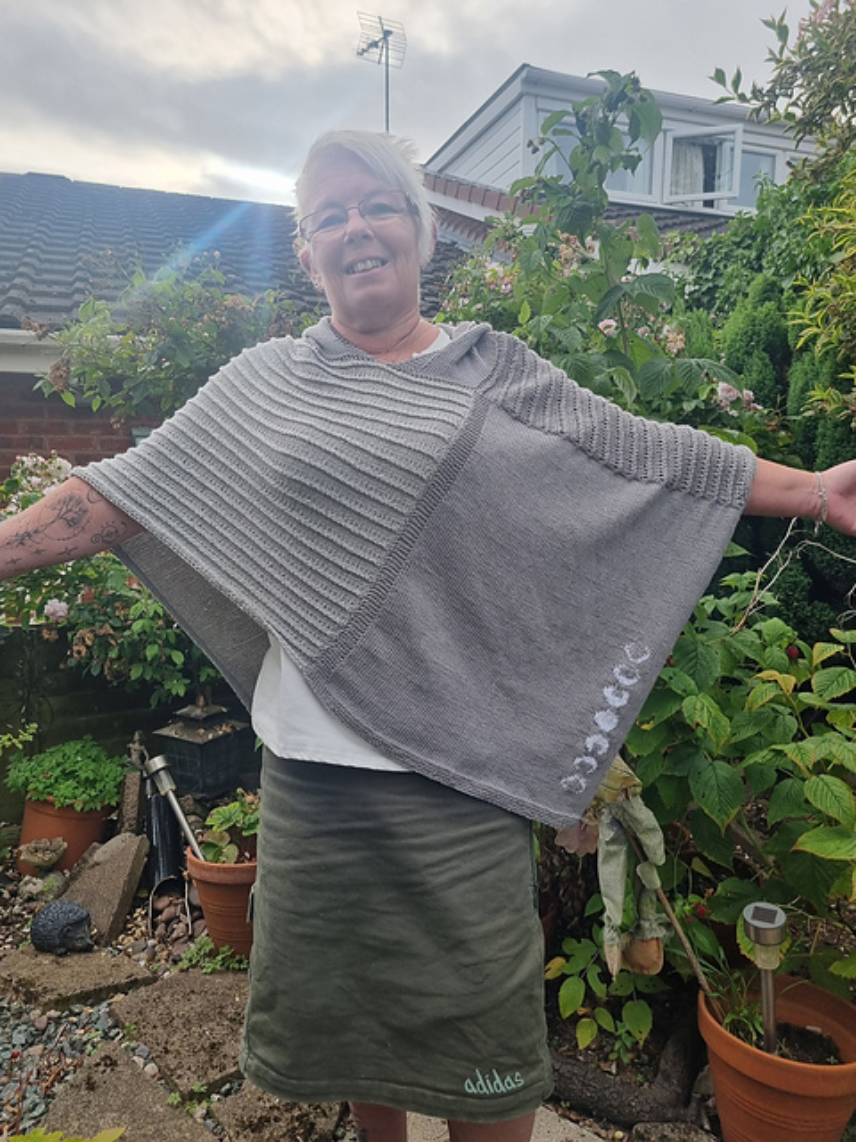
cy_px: 571
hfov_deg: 53.1
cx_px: 428
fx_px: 857
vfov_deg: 67.3
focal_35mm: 26
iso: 50
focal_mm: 5.4
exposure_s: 1/1116
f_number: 1.8
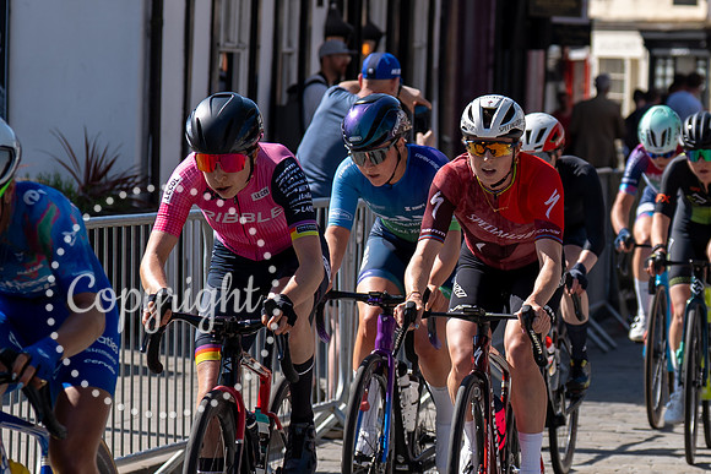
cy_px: 193
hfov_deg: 8.9
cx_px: 312
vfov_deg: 5.9
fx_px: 4584
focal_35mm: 232
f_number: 3.5
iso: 100
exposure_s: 1/1000
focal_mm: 75
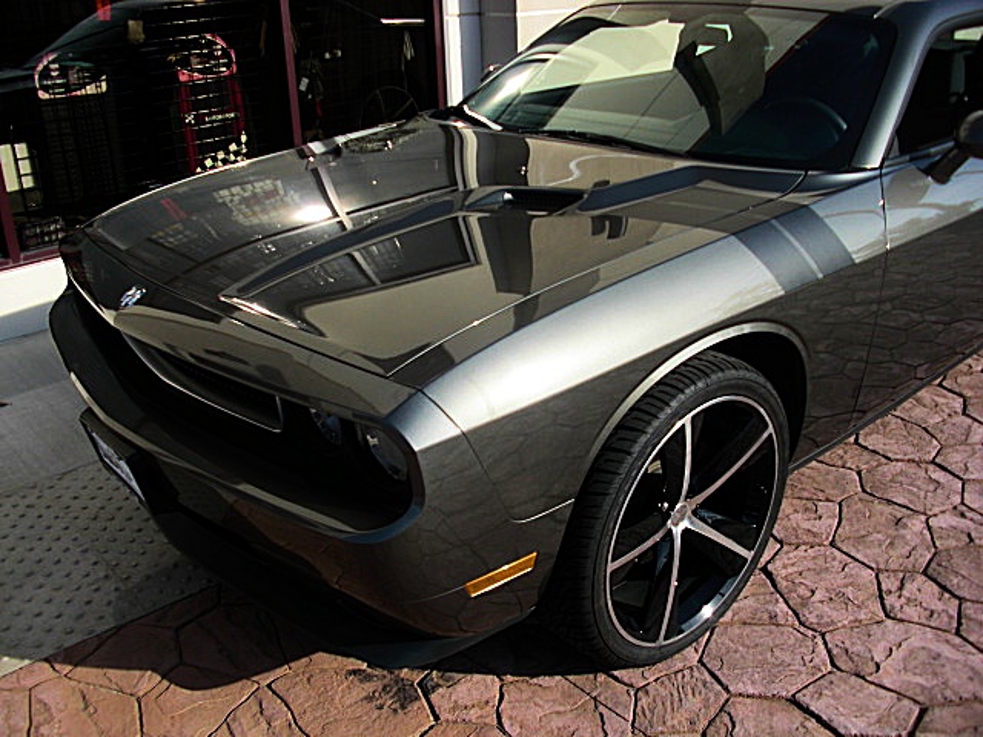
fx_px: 1022
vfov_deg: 39.7
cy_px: 368
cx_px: 492
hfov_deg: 51.4
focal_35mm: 36
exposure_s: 1/1000
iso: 50
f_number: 2.8
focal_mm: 6.3
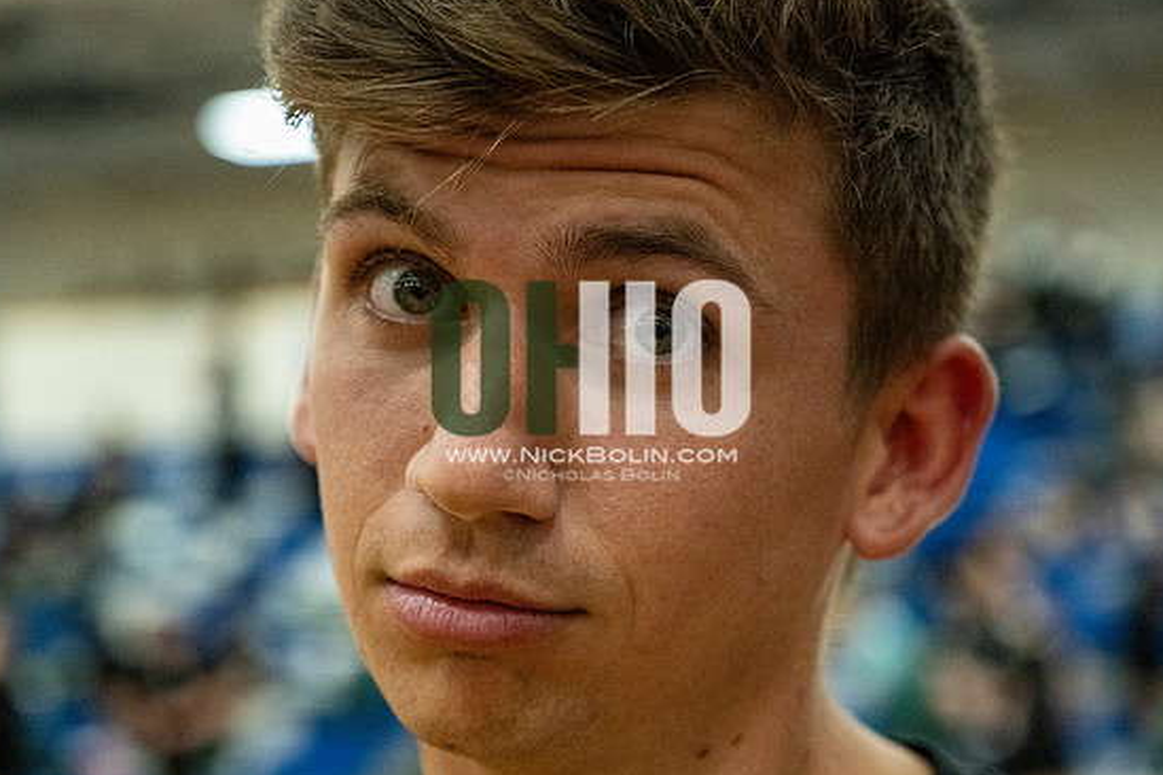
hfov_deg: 27.3
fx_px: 2390
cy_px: 380
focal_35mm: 74
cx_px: 591
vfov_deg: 18.4
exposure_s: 1/800
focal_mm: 70
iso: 8000
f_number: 4
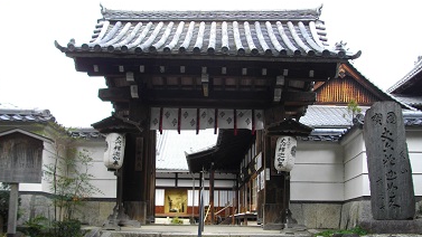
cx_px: 210
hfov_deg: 55.3
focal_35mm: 36
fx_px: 403
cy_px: 138
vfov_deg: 32.8
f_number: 2.9
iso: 100
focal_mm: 5.7
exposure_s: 1/125
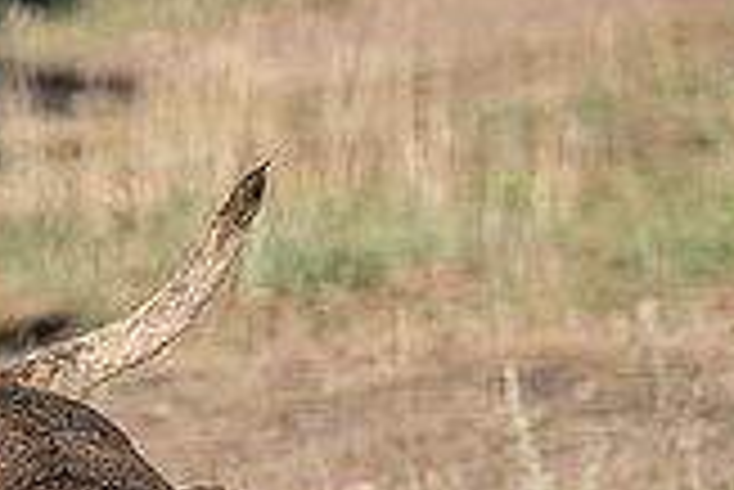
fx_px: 8203
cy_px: 425
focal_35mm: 402
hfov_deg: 5.1
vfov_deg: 3.4
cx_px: 158
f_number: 4
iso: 200
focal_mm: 80
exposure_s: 1/1250
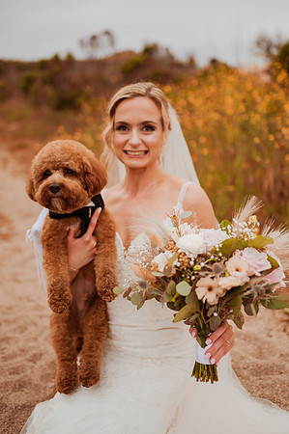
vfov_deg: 54.5
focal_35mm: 35
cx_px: 144
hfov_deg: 37.8
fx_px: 422
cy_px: 217
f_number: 1.6
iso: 500
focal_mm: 35
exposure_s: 1/4000
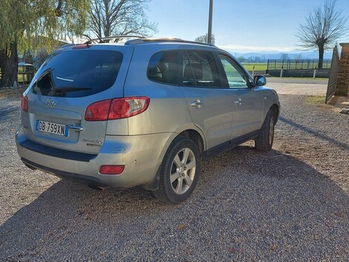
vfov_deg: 46.8
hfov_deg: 59.8
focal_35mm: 30
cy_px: 138
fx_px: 302
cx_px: 152
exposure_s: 1/393
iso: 32
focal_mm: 5.23
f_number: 1.8
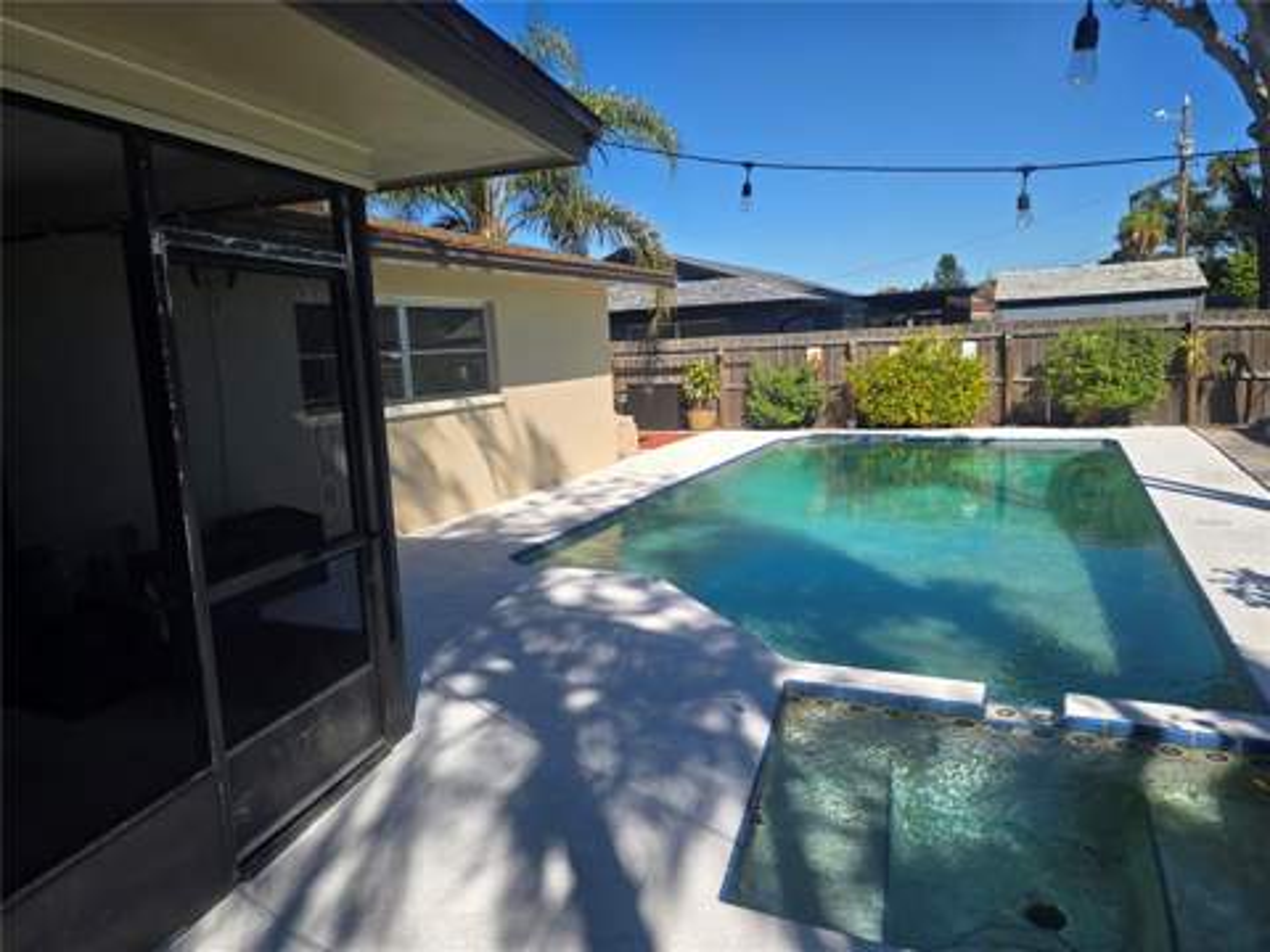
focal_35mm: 23
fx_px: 844
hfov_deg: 73.9
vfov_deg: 58.9
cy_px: 476
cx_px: 635
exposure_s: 1/773
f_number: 1.7
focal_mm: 6.3
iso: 12
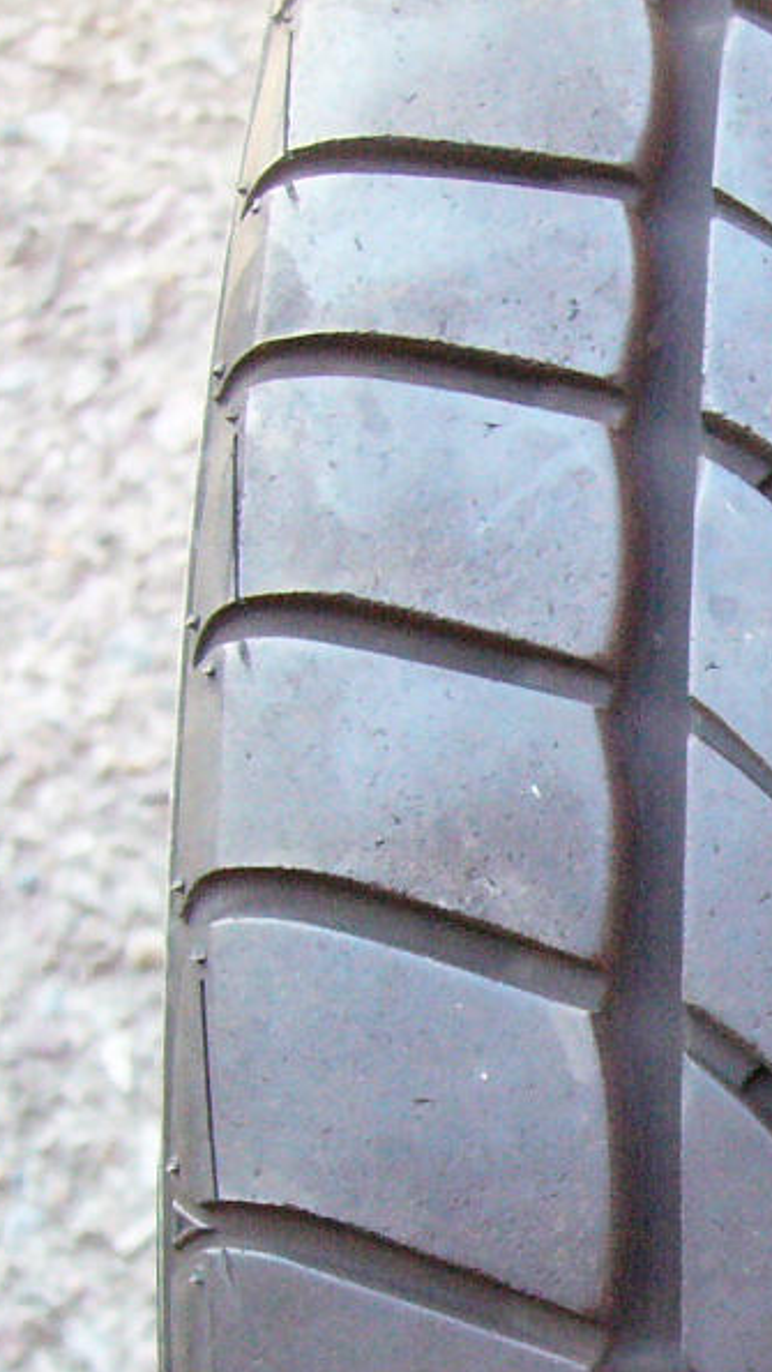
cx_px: 1314
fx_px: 2982
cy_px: 1065
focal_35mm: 82
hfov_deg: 13.5
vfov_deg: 25.5
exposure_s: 1/160
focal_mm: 5.8
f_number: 2.8
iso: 400
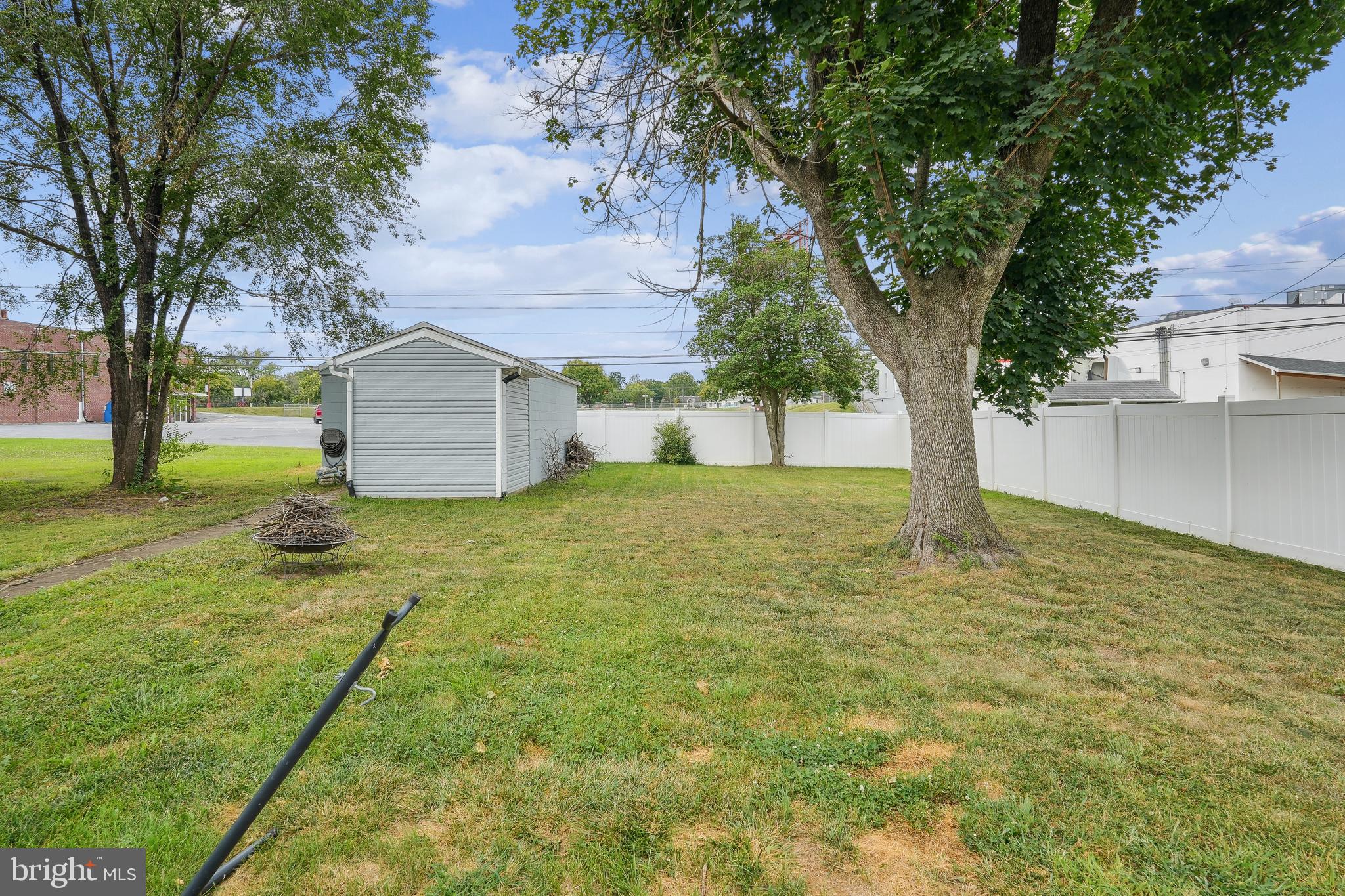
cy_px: 448
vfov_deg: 65.9
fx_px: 691
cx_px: 672
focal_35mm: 18
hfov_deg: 88.4
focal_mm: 18.5
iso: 100
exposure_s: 1/200
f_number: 8
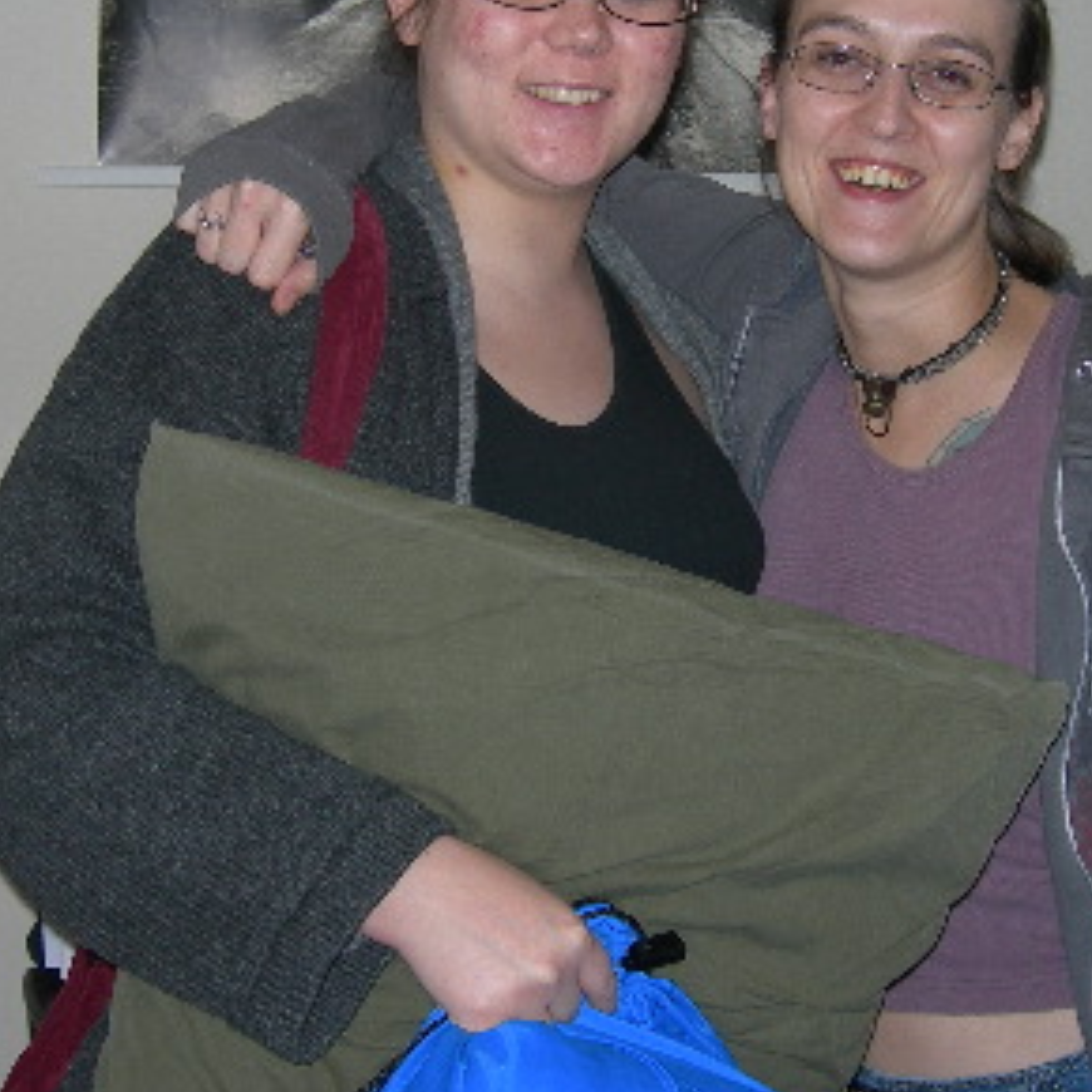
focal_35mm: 74
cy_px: 467
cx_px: 655
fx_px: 2641
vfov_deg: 23.3
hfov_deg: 23.3
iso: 50
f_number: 2.8
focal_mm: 7.8
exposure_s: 1/60.1
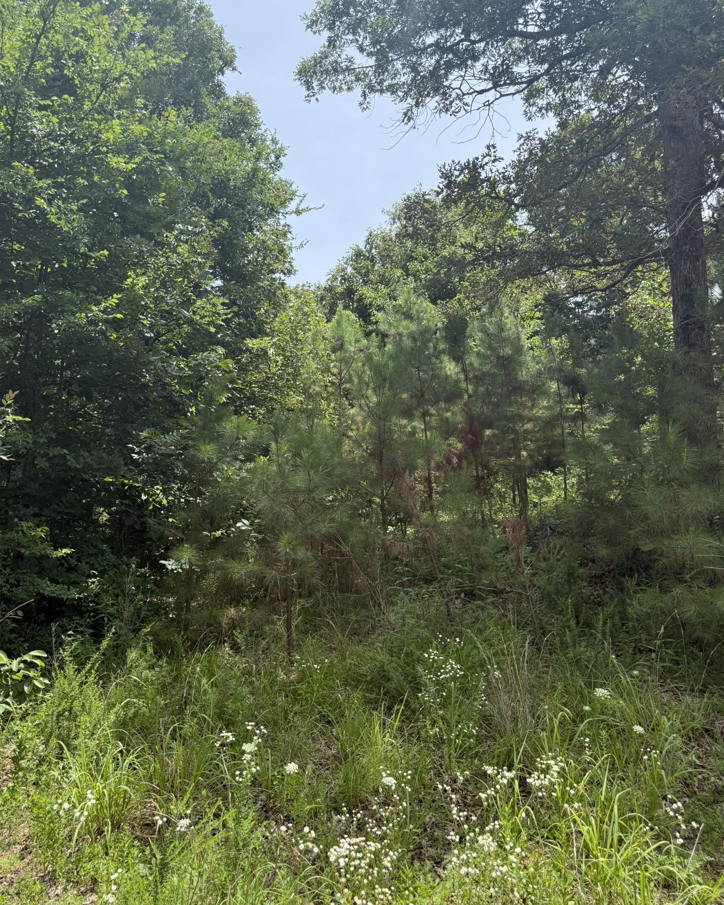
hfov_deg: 54.9
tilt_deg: +6.3
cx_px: 360
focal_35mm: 26
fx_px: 696
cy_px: 433
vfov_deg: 66.0
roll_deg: +2.9
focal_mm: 6.76
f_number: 1.78
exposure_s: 1/2110
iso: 100
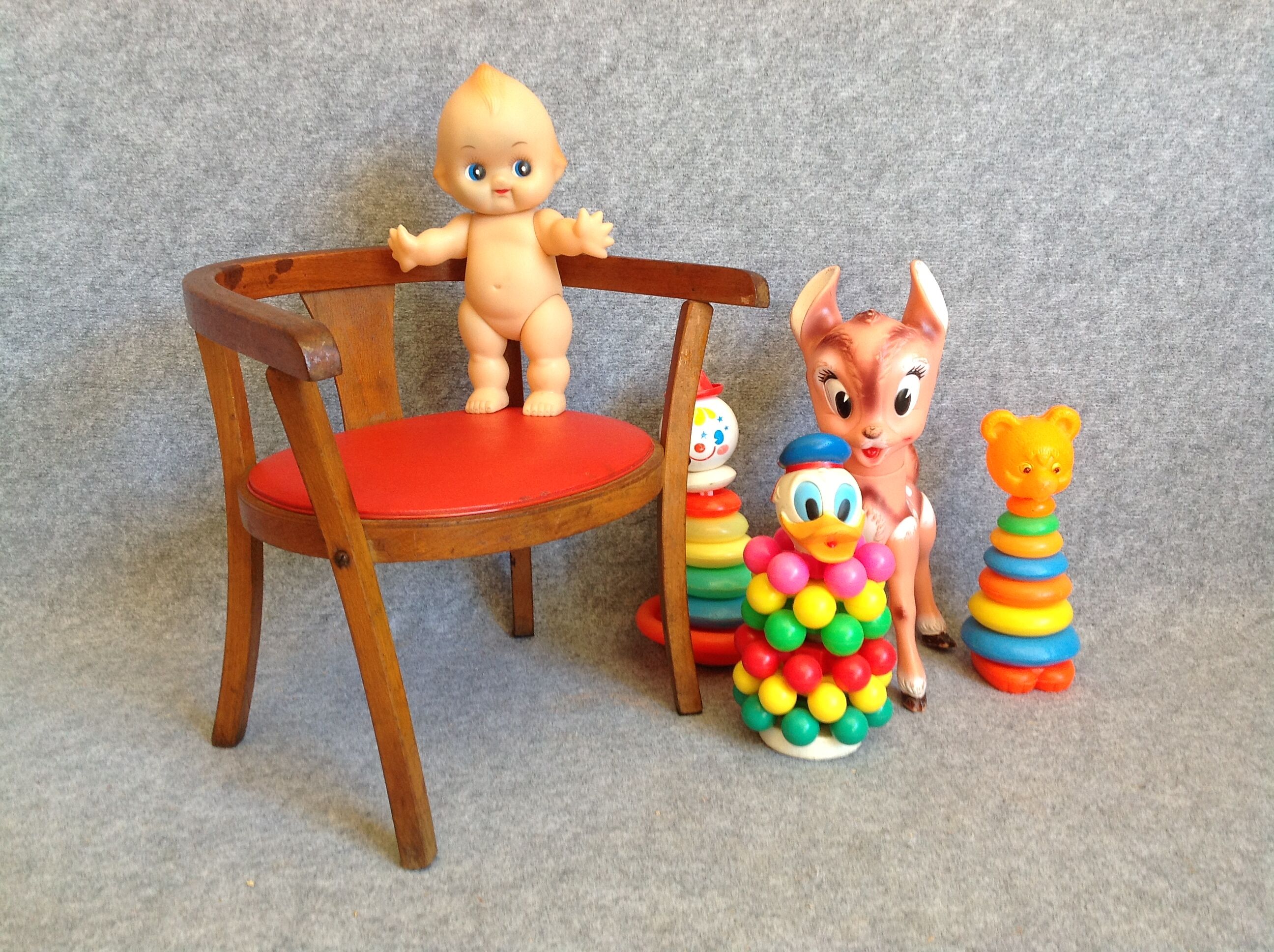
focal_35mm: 35
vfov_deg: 40.6
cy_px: 476
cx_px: 637
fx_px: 1286
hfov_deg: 52.7
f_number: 2.4
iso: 80
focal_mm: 4.28
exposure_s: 1/40
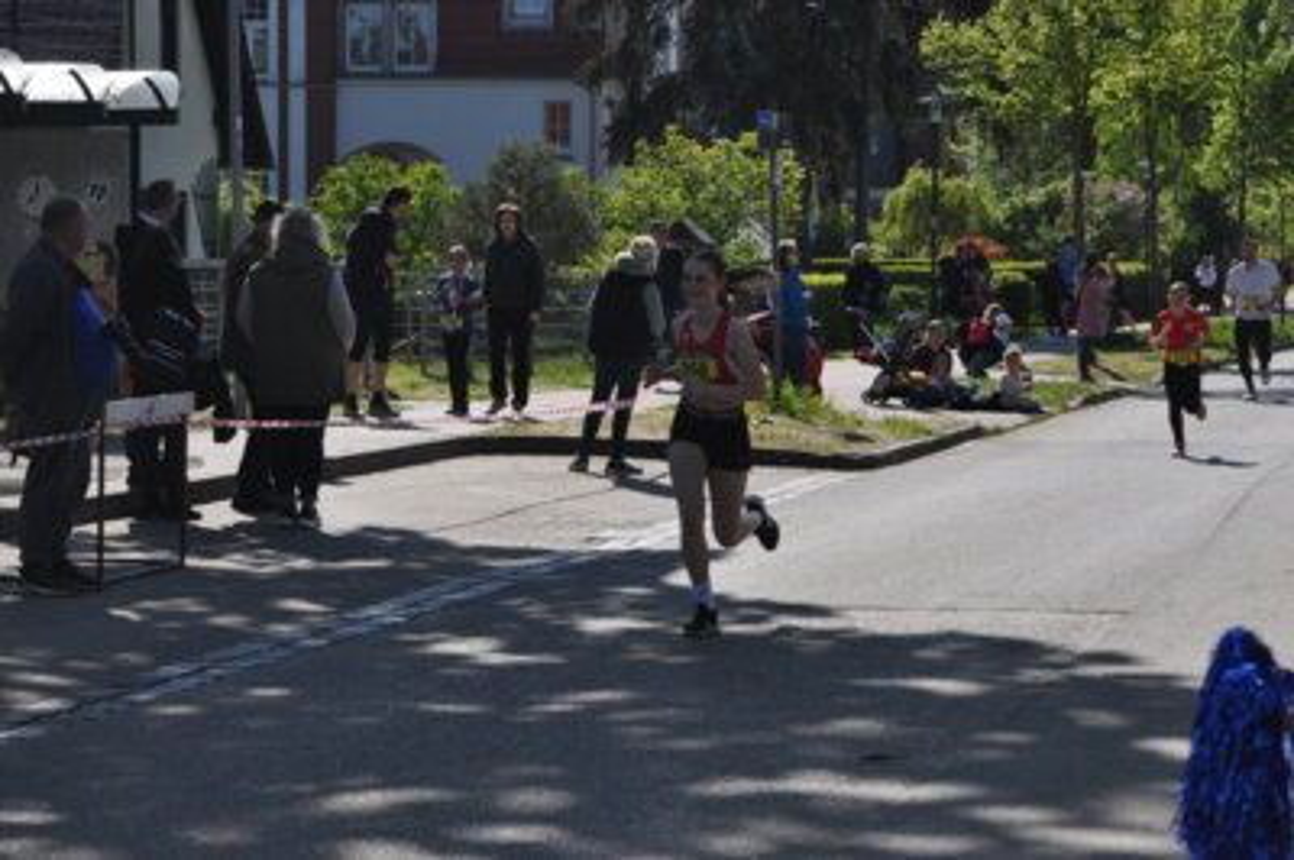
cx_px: 647
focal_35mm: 102
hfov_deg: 20.0
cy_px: 430
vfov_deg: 13.4
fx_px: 3663
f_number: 6.3
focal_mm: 68
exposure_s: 1/1600
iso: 400
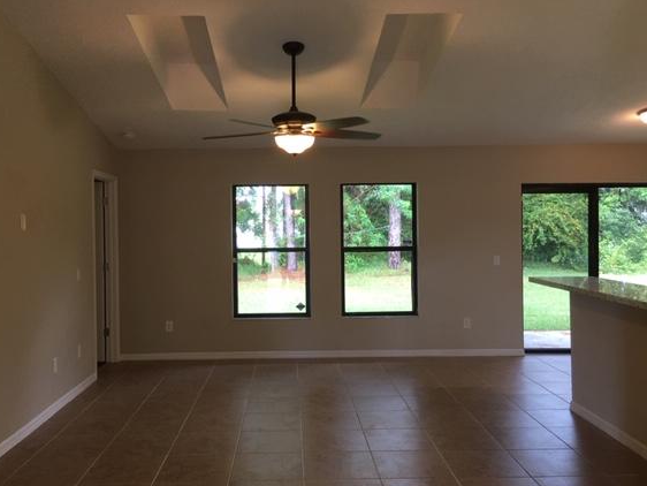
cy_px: 237
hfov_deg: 55.3
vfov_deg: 43.0
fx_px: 617
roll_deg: +0.7
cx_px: 298
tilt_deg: +0.2
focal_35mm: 33
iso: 40
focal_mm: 4.15
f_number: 2.2
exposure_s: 1/30
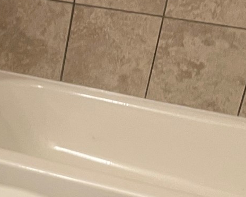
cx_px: -184
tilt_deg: -28.1
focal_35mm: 112
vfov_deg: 13.6
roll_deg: -0.8
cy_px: 188
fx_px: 815
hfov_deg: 15.1
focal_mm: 4.2
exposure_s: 1/60
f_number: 1.6
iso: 100
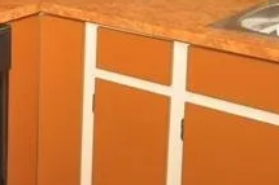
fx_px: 774
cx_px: -96
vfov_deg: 13.3
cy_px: -35
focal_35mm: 100
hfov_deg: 18.8
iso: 800
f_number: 4.8
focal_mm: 14
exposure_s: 1/60
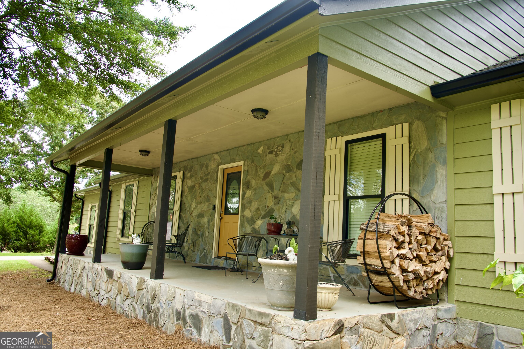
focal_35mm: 28
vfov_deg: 46.4
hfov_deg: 65.5
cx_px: 262
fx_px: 408
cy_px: 174
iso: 100
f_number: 6.3
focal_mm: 28
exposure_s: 1/40
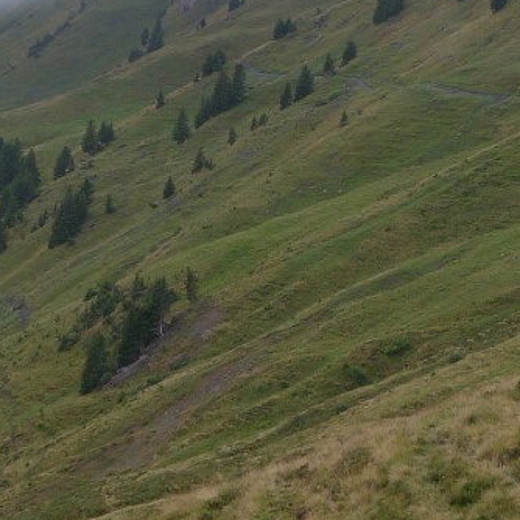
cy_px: 131
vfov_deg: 14.2
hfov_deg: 14.2
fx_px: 2073
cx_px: 399
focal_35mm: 122
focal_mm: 8.5
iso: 80
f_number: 2.8
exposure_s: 1/400
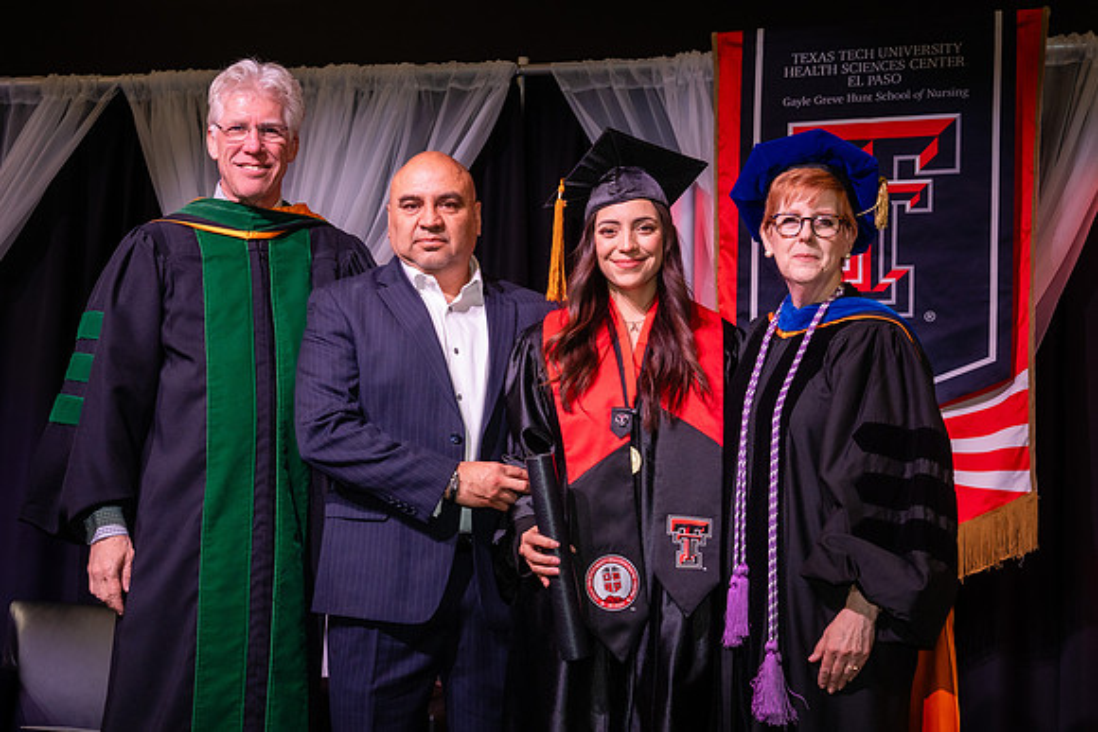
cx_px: 539
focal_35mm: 67
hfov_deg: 30.0
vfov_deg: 20.3
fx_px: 2045
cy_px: 382
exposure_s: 1/160
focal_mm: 50
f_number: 5.6
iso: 1250
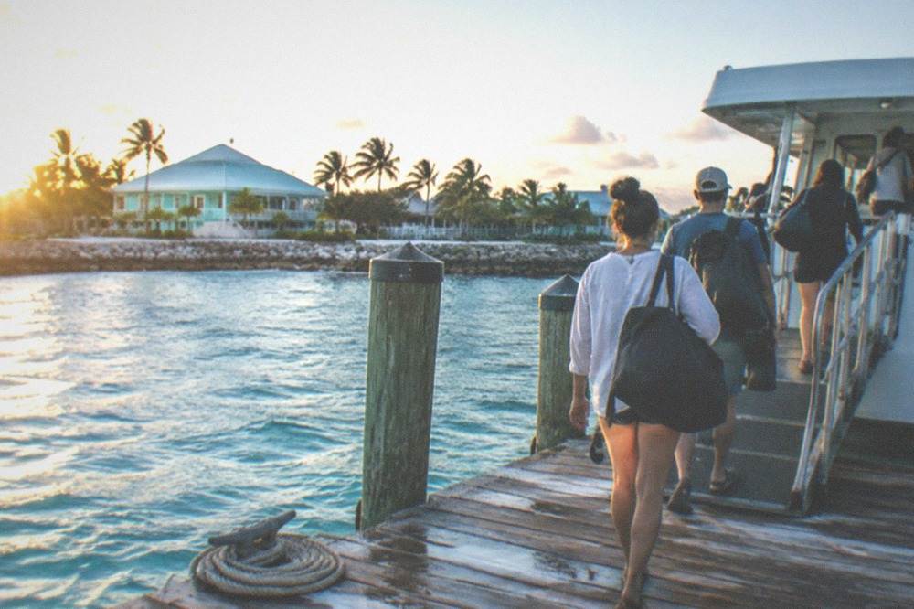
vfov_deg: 37.8
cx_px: 457
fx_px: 888
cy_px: 304
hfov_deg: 54.5
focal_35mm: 35
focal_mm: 35
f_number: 7.1
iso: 320
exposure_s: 1/320
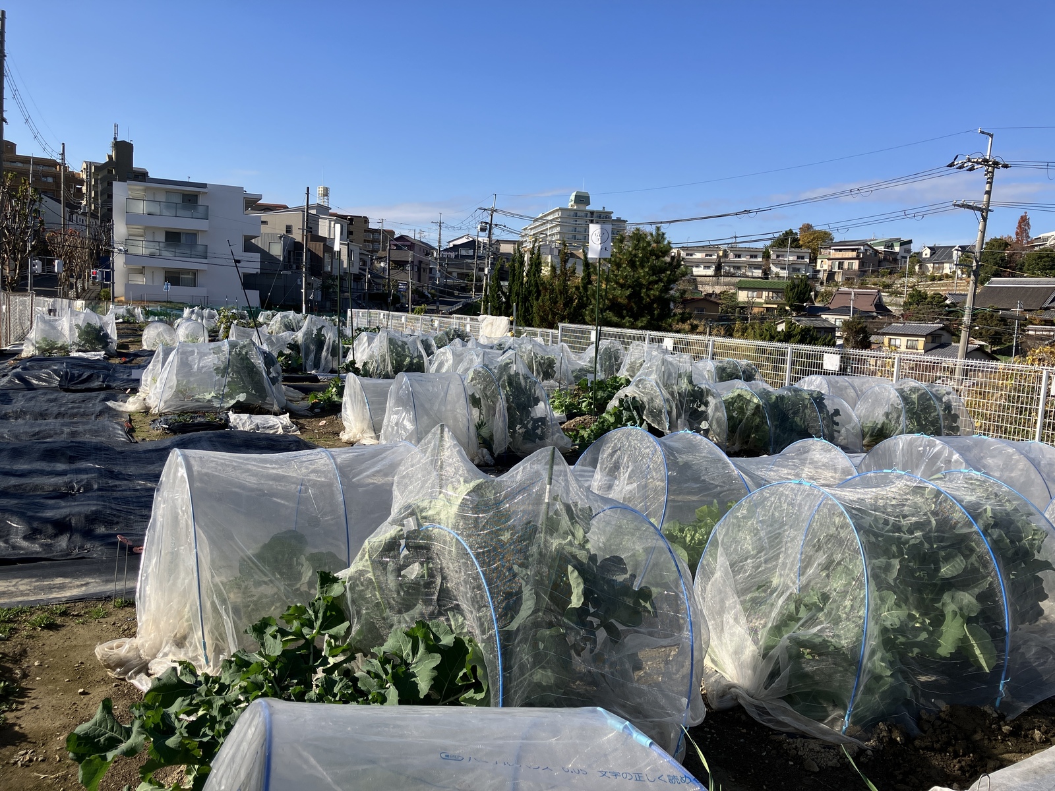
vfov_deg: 49.7
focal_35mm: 28
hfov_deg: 63.4
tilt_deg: -5.3
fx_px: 853
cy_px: 396
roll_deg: -2.6
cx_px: 528
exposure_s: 1/1919
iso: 32
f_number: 1.8
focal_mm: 3.99
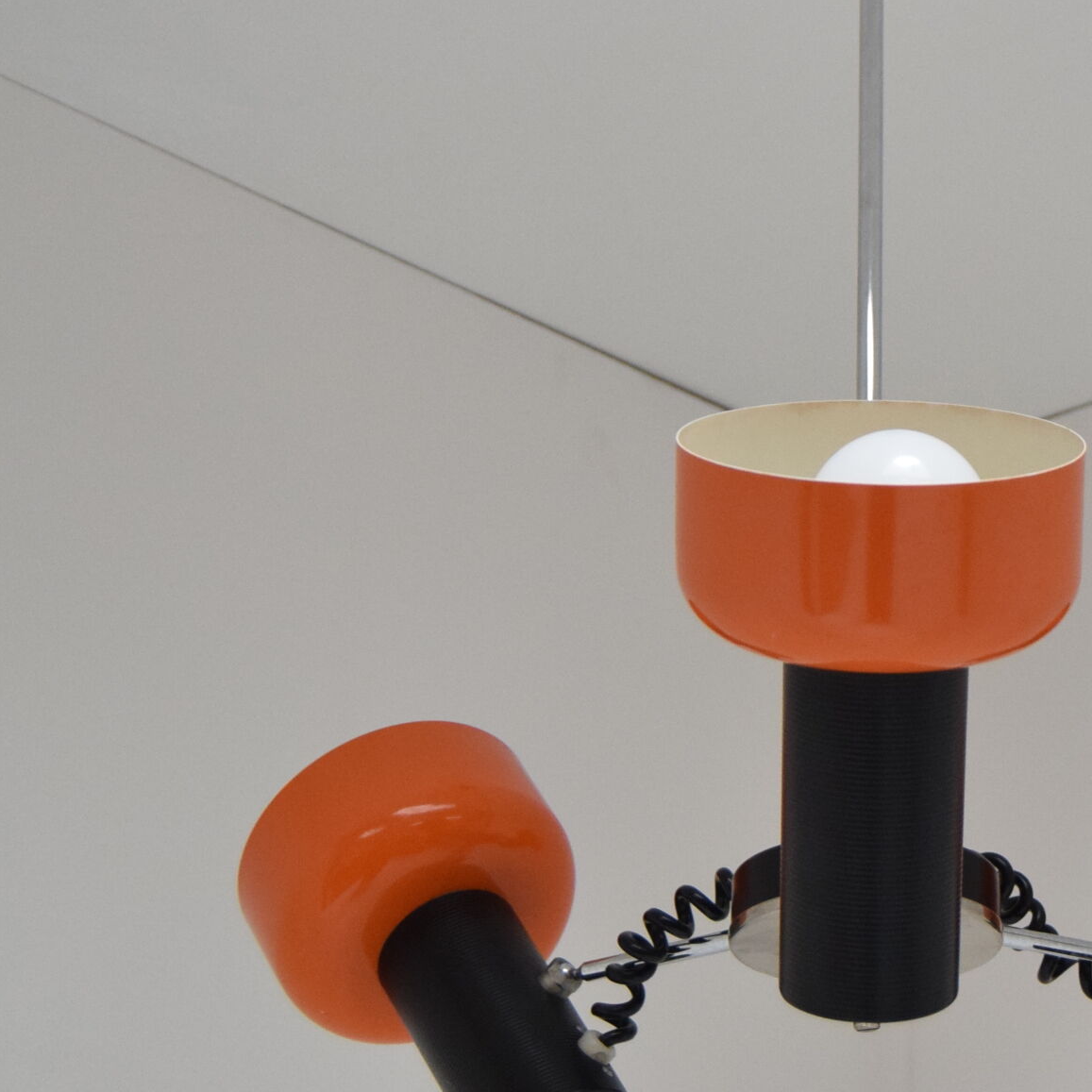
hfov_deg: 17.4
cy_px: 480
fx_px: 3533
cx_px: 881
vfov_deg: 17.6
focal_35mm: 99
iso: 1600
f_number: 4.2
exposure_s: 1/50
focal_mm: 30
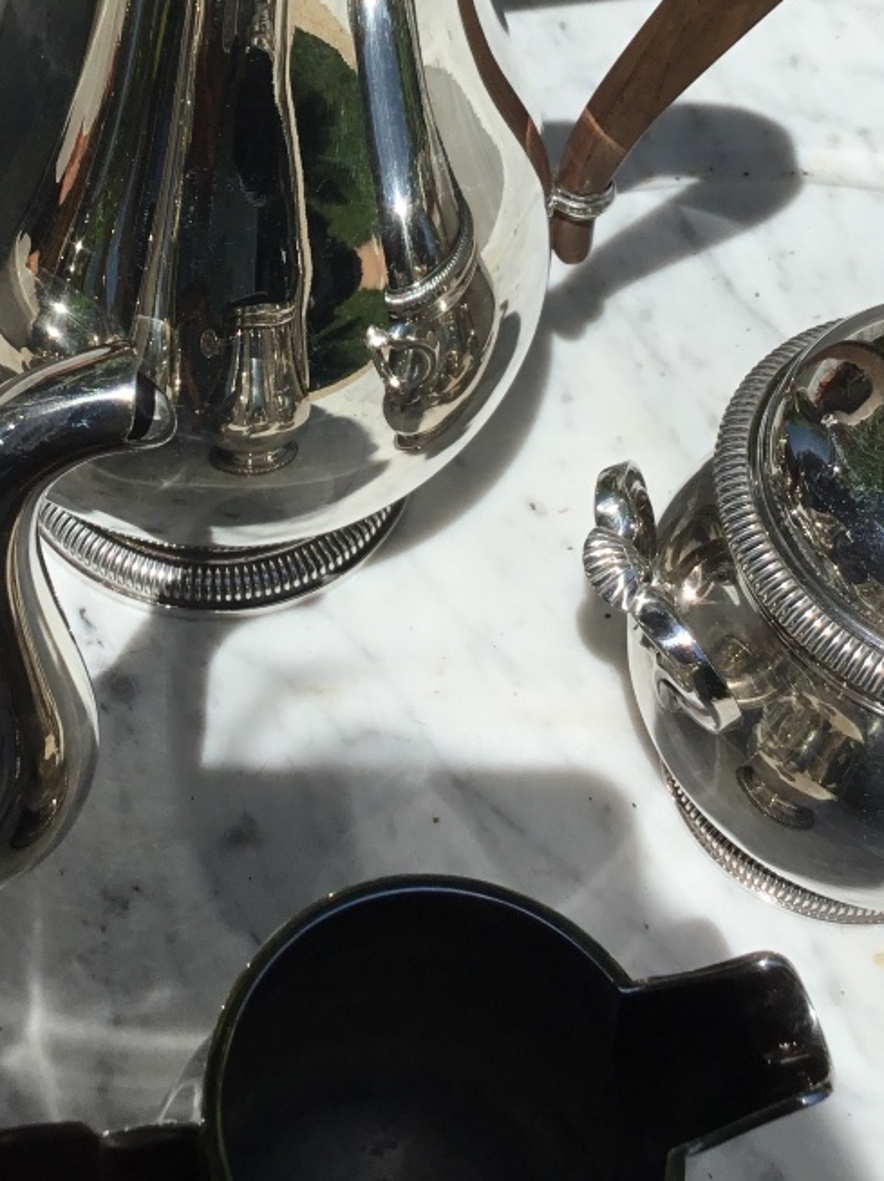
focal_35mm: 57
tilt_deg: -50.7
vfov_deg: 33.0
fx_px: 1943
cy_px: 269
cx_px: 257
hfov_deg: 25.4
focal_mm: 3.3
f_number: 2.4
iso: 25
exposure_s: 1/3401
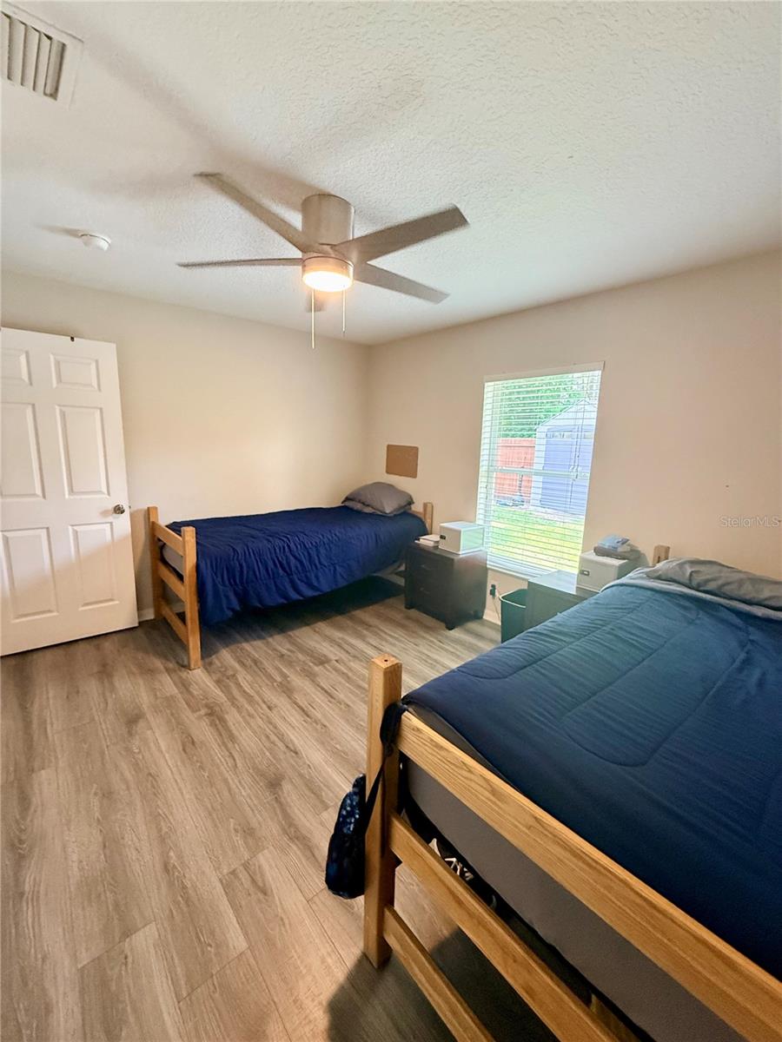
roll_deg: -2.1
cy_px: 521
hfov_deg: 85.7
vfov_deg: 102.1
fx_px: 422
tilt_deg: -9.6
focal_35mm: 14
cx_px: 391
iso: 500
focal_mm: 2.22
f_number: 2.2
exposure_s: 1/120
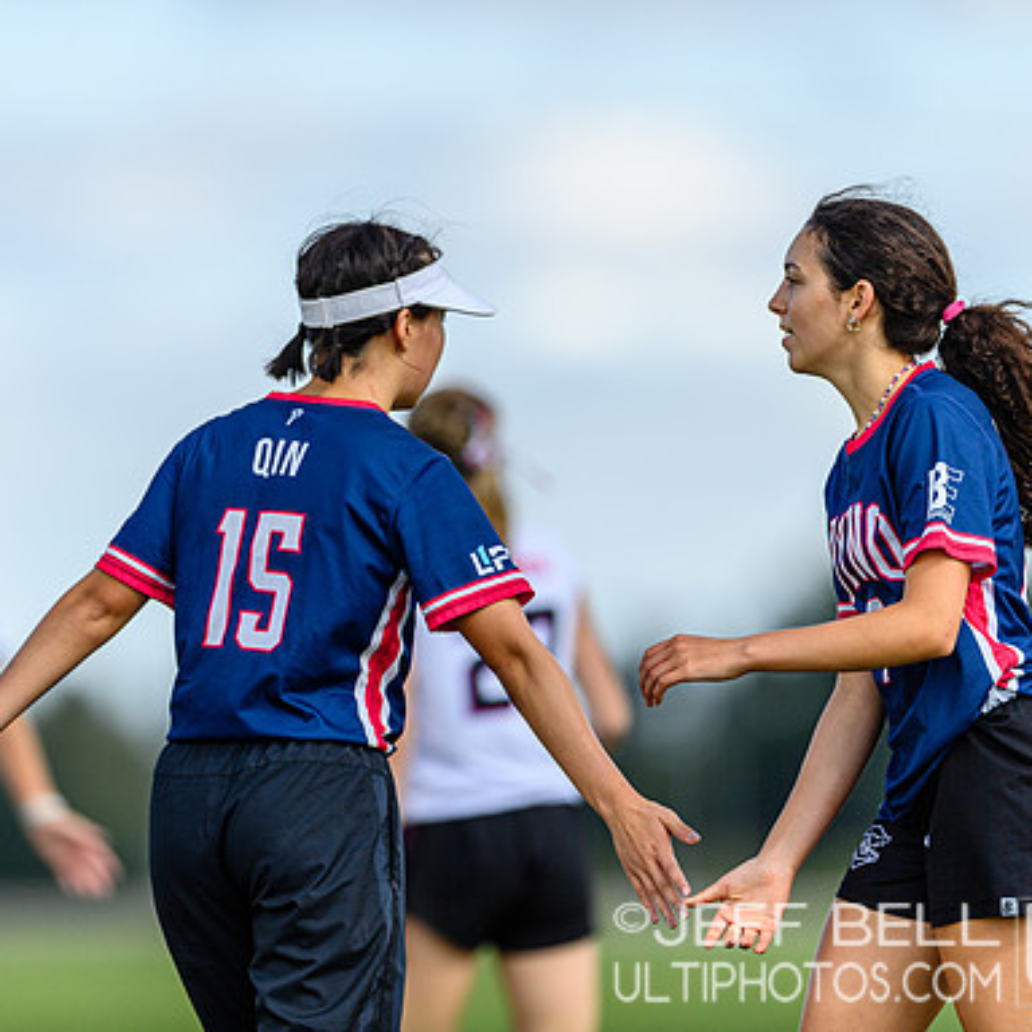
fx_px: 17303
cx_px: 435
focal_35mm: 513
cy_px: 515
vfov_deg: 3.4
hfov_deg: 3.4
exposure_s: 1/2000
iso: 100
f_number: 3.2
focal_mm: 400
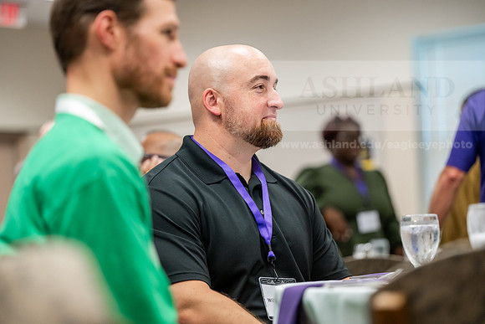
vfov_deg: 12.5
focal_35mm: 110
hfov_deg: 18.6
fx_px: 1482
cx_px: 242
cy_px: 162
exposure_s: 1/200
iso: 2000
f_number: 2.8
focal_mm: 110
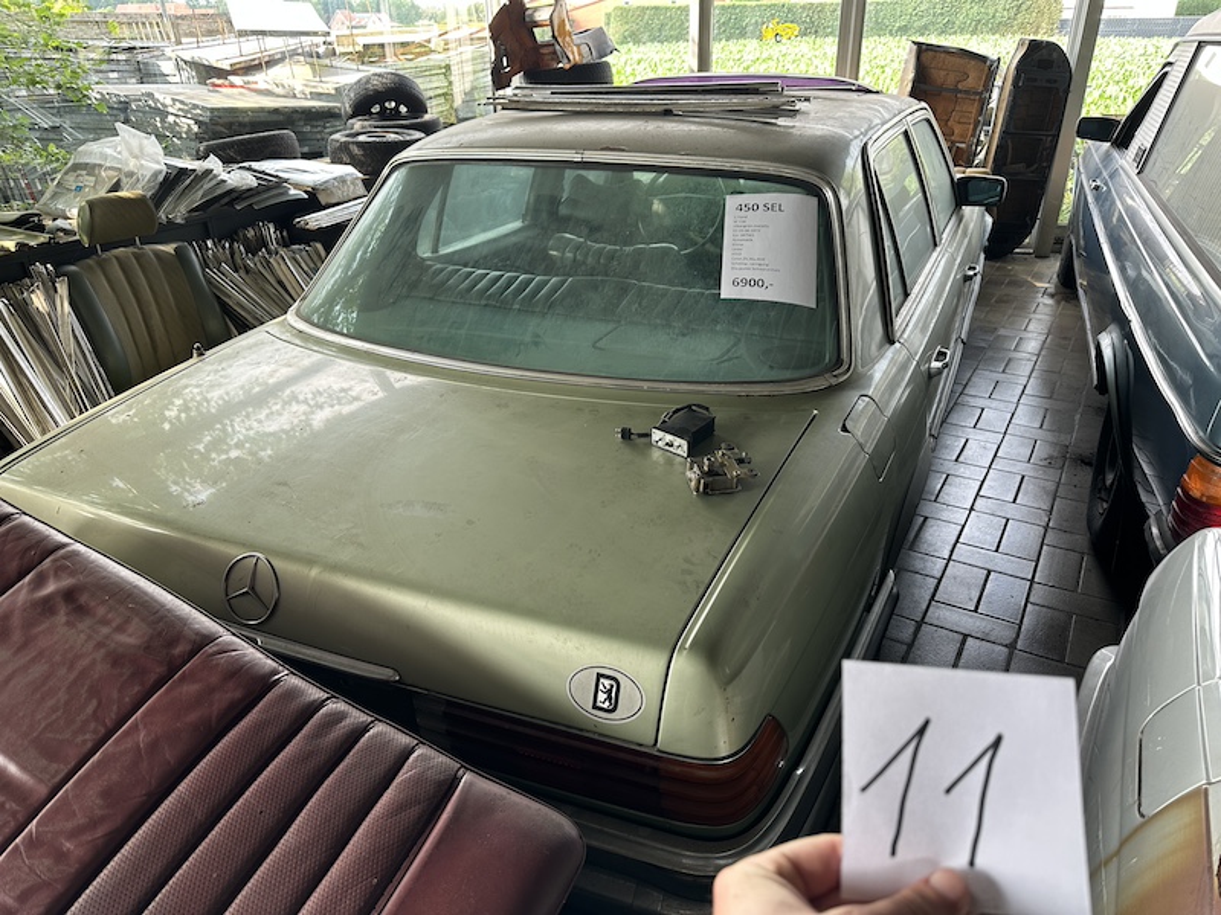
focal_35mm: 24
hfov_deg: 71.6
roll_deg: +1.6
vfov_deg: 56.8
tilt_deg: -27.0
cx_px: 610
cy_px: 458
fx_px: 847
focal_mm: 6.86
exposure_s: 1/121
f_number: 1.78
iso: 80
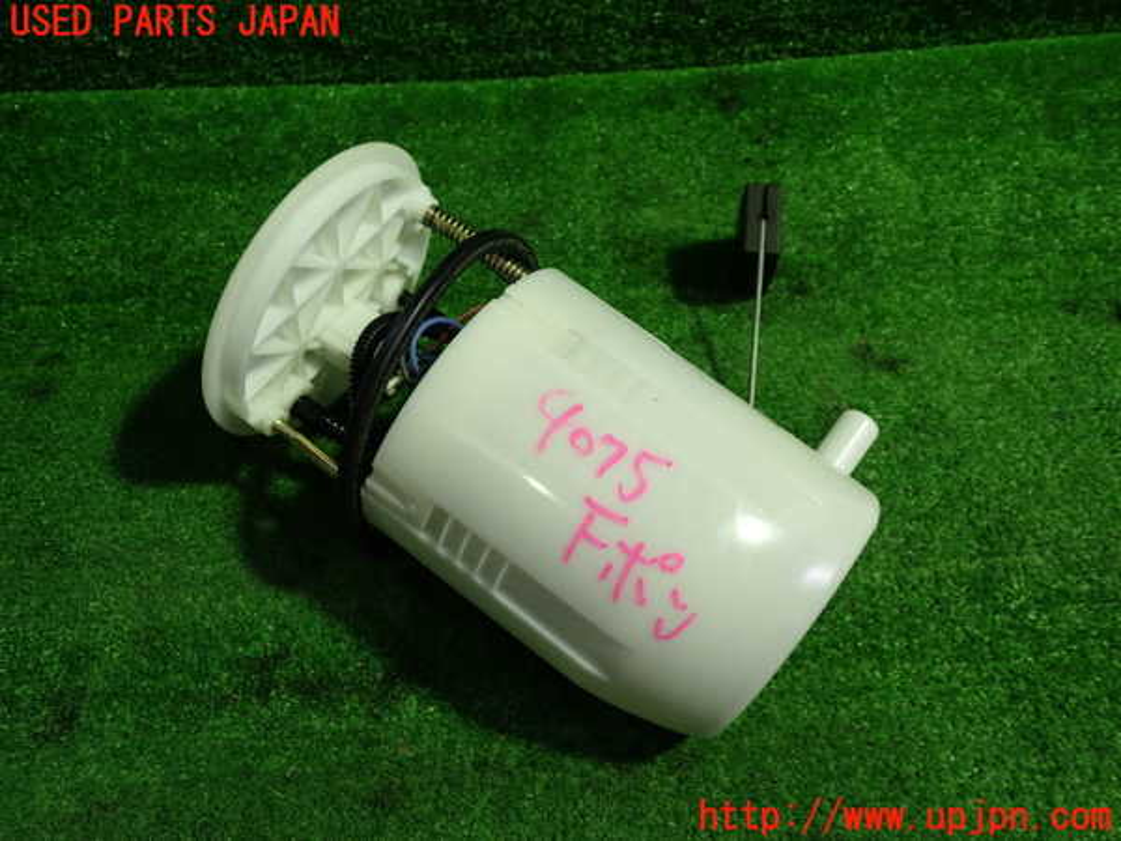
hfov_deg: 60.0
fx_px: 972
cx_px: 560
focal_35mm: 30
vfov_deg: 46.8
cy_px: 420
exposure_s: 1/60
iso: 200
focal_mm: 5.4
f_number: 2.3
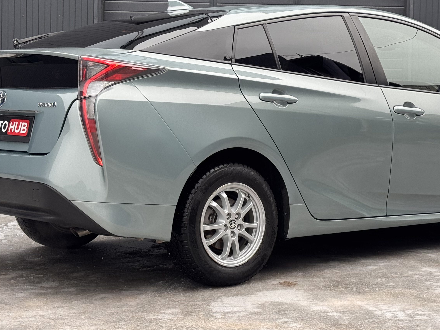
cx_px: 267
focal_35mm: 85
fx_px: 1080
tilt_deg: -1.9
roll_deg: -0.9
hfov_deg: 23.0
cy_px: 108
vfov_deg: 17.3
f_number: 1.78
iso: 64
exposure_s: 1/407
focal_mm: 6.76
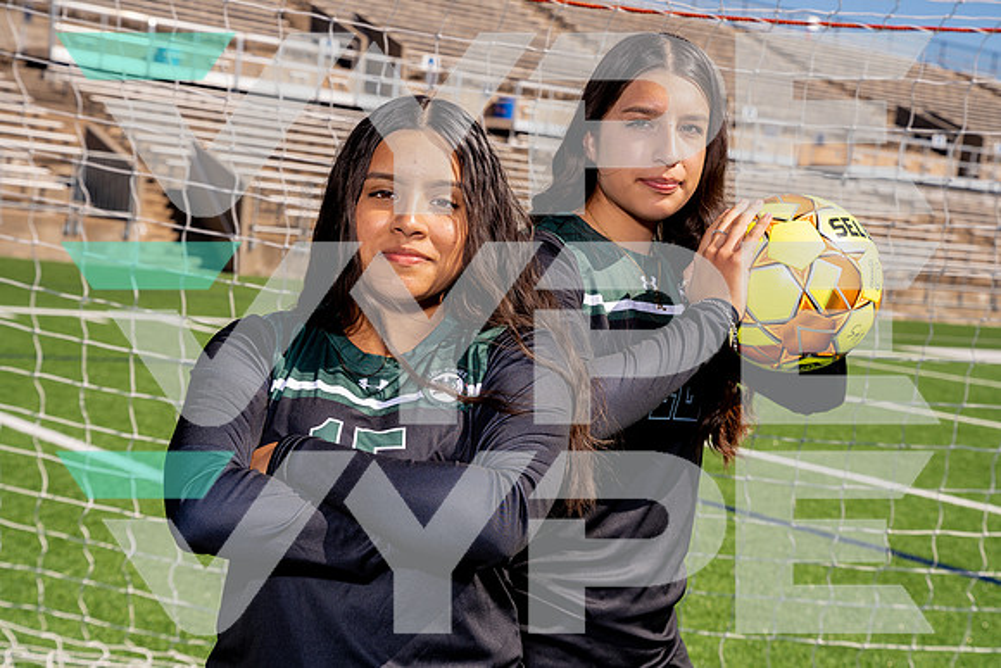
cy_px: 334
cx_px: 500
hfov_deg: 31.4
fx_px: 1780
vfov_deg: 21.3
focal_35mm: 64
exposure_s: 1/250
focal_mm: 64
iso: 100
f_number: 8
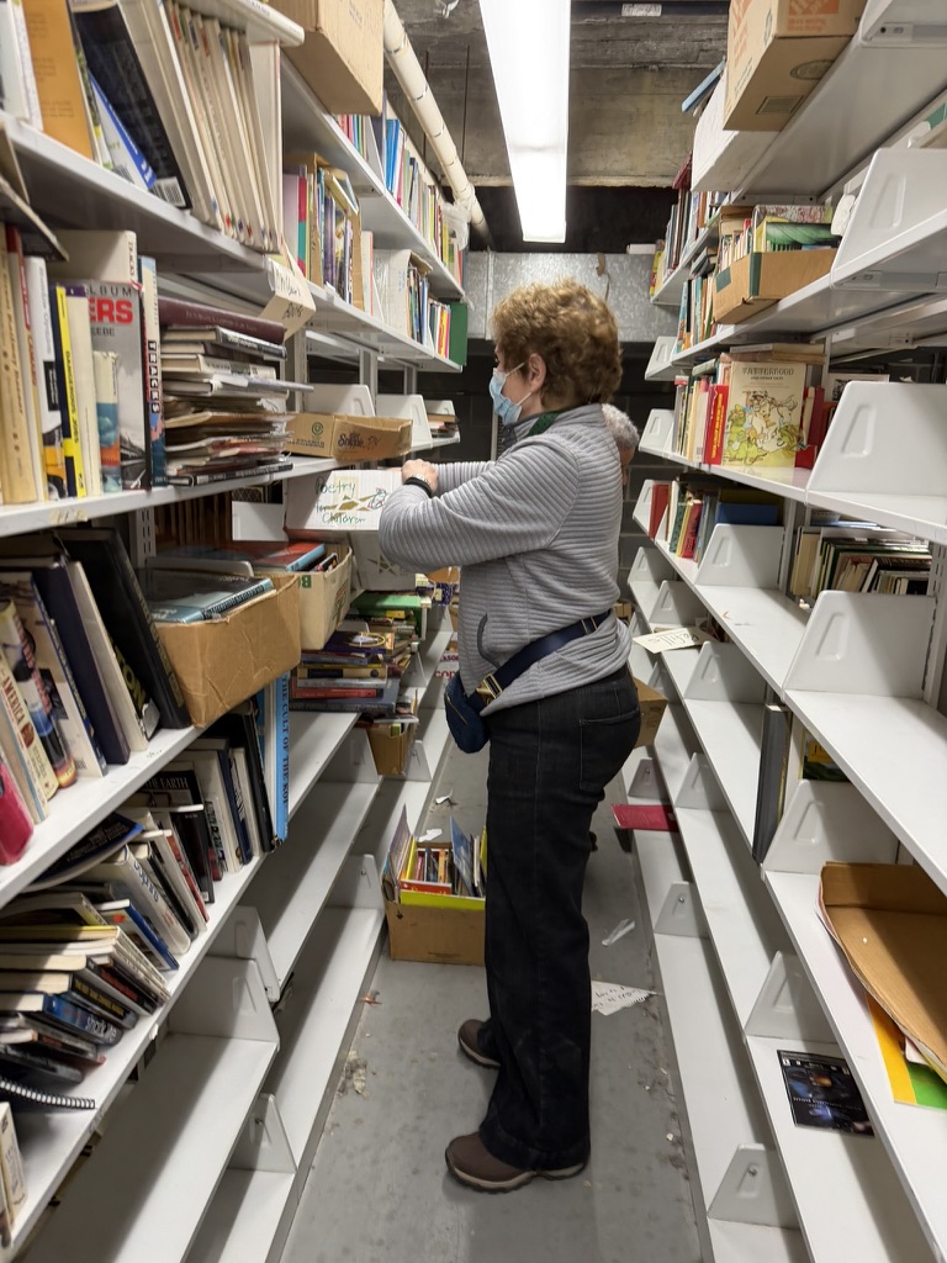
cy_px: 632
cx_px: 474
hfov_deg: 56.8
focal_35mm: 24
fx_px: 875
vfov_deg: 71.6
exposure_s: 1/60
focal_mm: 6.76
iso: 200
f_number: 1.78
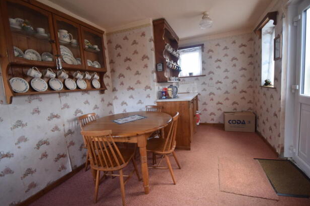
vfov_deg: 73.6
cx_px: 157
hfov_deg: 96.7
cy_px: 109
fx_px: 138
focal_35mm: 16
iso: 400
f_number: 4
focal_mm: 10
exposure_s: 1/100
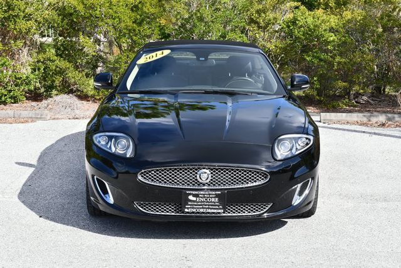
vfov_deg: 18.0
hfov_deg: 26.6
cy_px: 134
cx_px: 200
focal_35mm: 76
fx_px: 847
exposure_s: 1/250
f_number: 8
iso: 180
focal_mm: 38
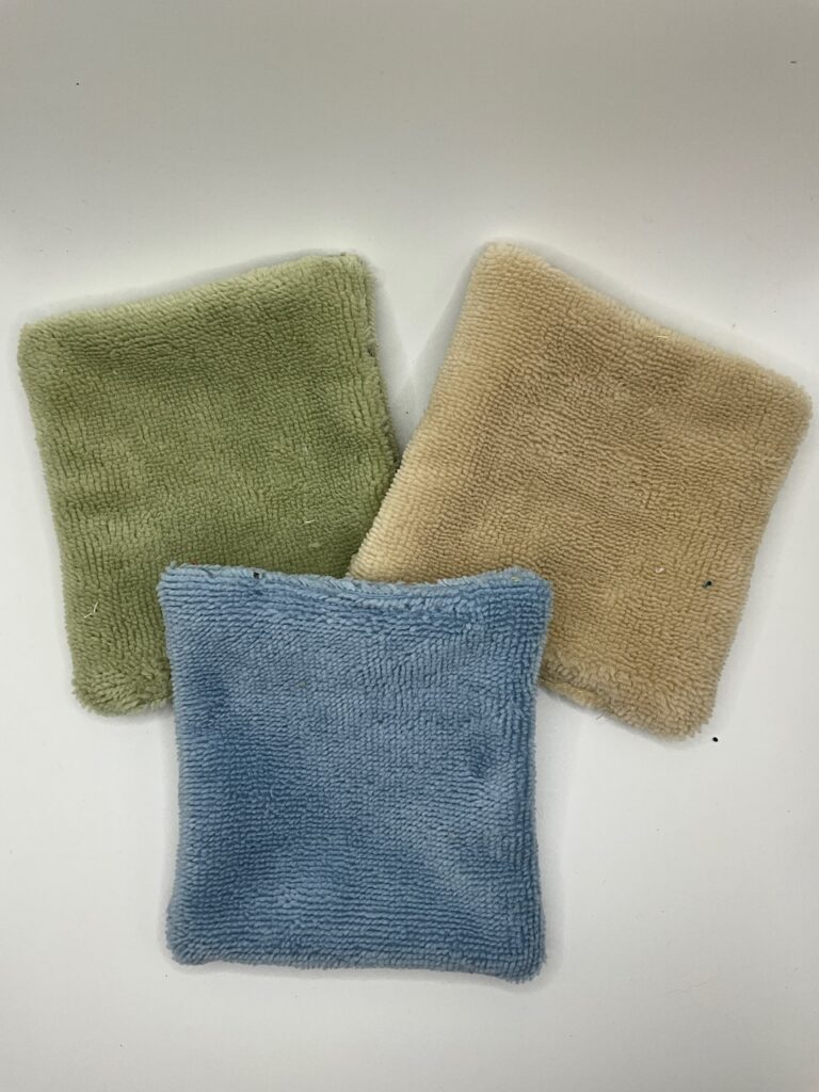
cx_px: 410
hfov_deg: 48.2
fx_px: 915
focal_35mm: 29
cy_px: 546
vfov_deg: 61.7
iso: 20
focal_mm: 3
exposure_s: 1/187
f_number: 1.8
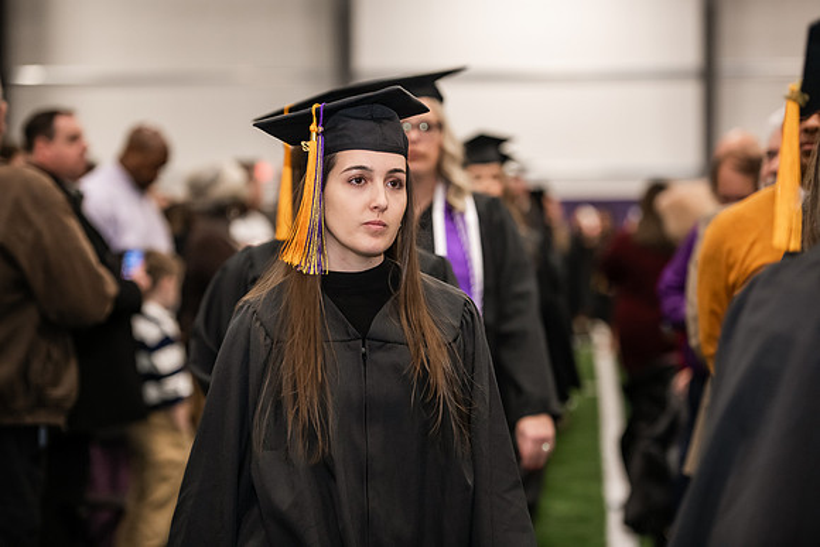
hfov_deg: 17.6
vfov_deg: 11.8
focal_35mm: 116
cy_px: 274
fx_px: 2643
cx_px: 410
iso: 2000
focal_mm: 116
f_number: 3.2
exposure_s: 1/200
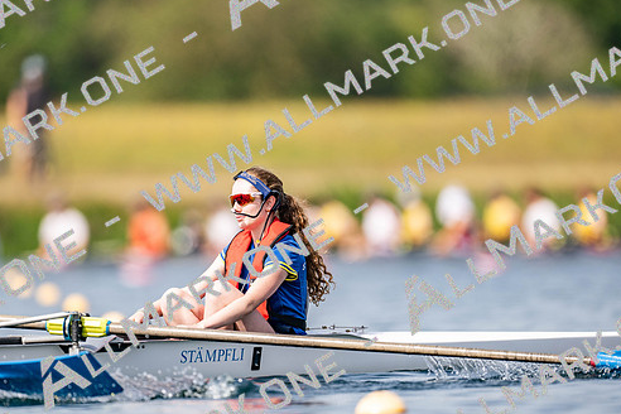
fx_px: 12212
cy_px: 215
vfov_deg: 1.9
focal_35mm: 708
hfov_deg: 2.9
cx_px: 297
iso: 160
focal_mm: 600
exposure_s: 1/2500
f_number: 4
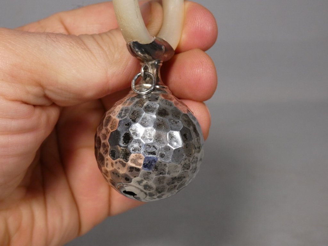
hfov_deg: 34.9
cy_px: 123
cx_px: 164
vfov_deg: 26.6
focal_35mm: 55
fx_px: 521
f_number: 4
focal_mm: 9.9
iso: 250
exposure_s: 1/125
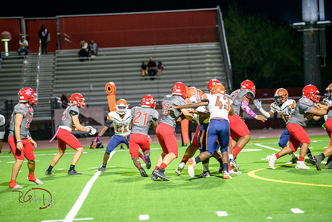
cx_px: 168
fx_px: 1569
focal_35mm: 170
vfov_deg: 8.1
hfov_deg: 12.1
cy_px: 113
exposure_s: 1/250
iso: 1600
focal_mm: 165
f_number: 2.8
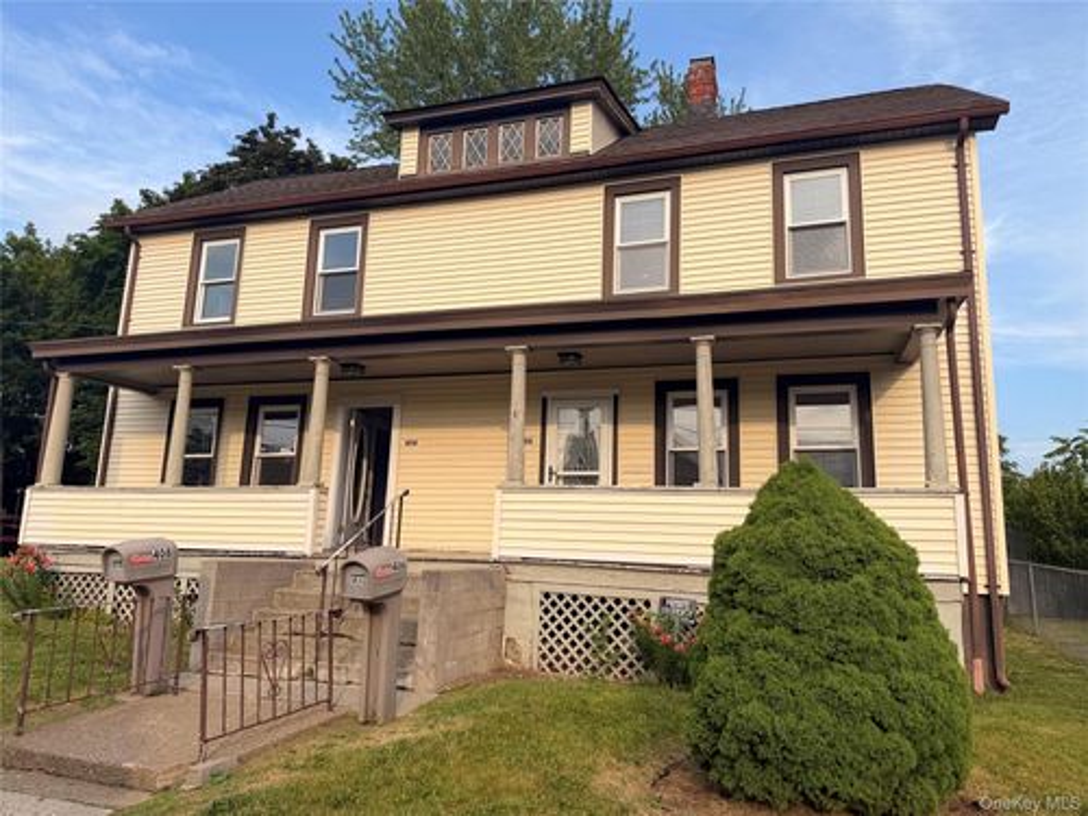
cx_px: 544
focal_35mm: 24
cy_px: 408
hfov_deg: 71.6
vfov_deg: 56.8
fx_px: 754
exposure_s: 1/2370
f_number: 1.78
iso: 80
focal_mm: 6.76
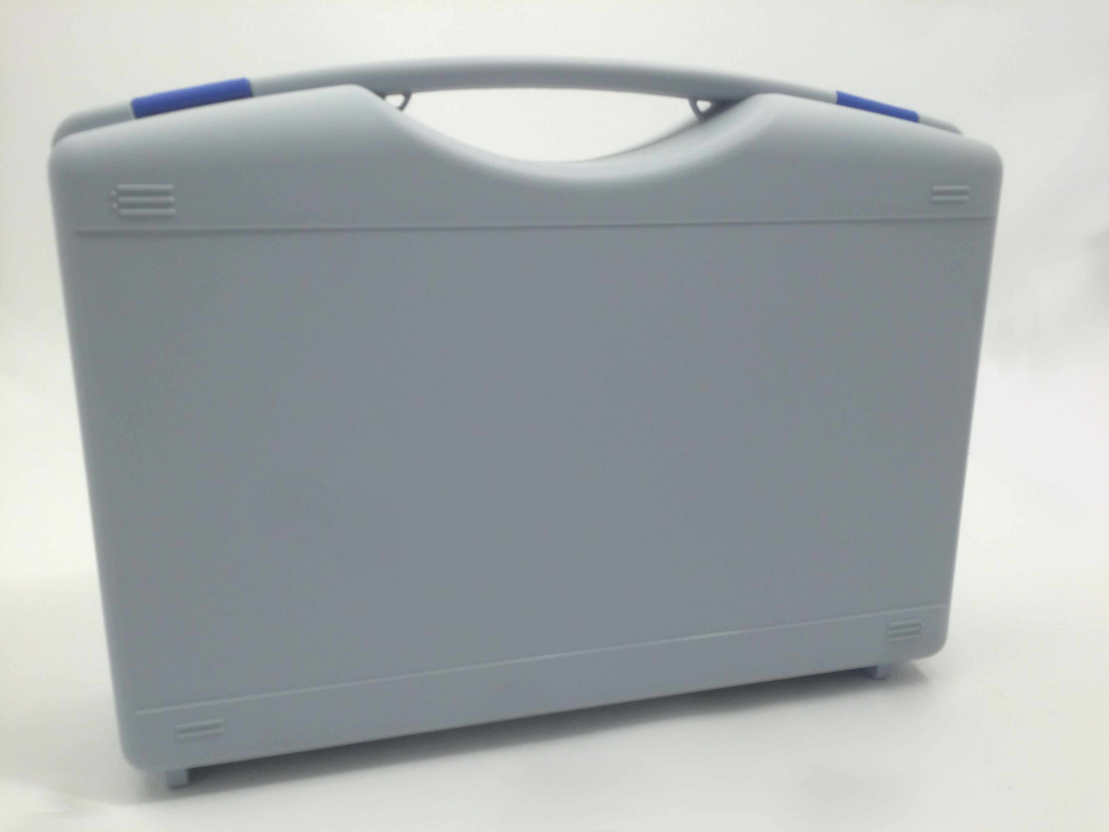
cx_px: 554
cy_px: 416
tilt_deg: -14.2
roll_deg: +0.1
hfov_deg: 61.7
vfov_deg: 48.2
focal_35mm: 29
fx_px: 929
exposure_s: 1/100
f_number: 2.2
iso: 40
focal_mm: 4.15
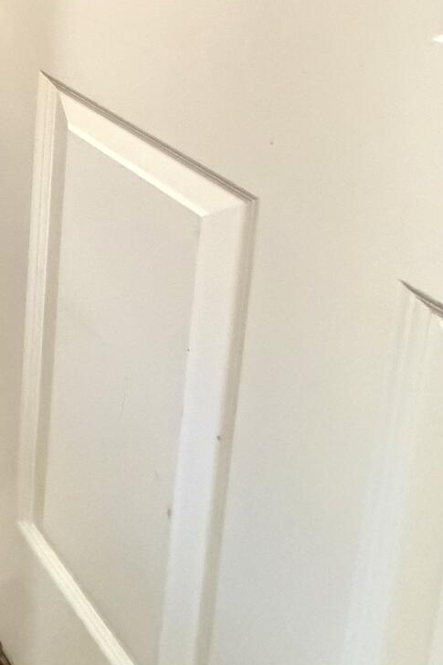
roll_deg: +1.1
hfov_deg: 25.1
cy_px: -135
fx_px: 739
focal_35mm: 40
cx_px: -228
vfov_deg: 36.9
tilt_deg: -8.9
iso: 1250
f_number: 2.2
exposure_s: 1/60
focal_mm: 2.22
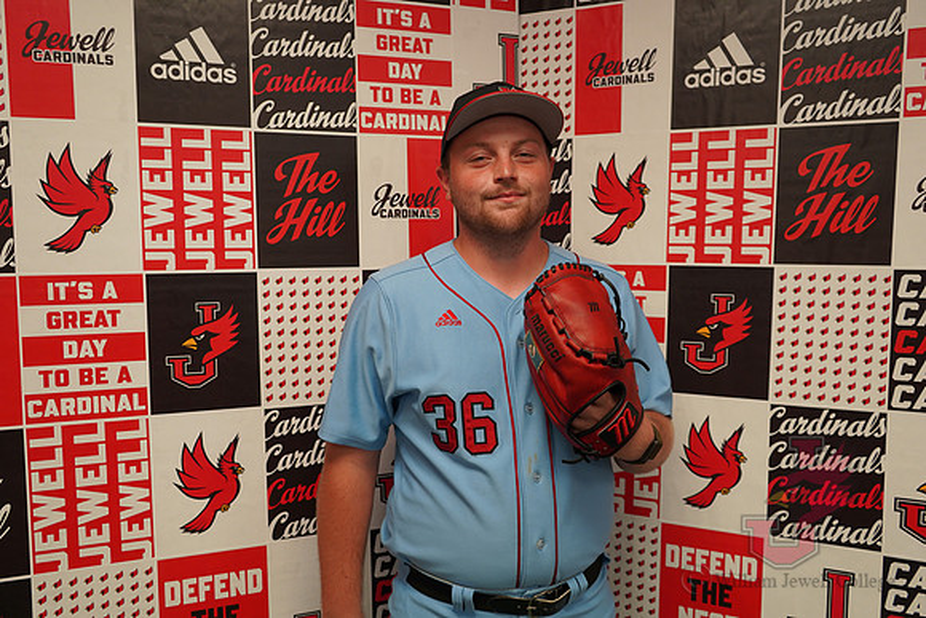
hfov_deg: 63.6
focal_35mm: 29
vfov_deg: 45.0
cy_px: 309
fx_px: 746
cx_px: 463
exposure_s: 1/160
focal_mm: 29
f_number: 4
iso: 800
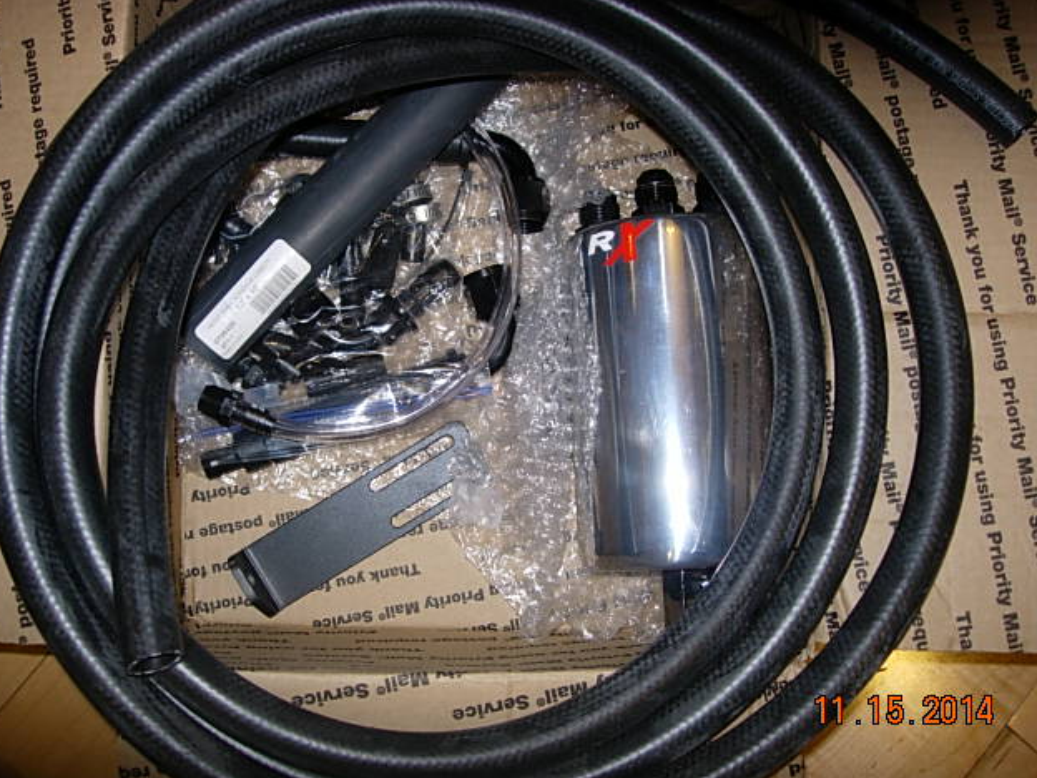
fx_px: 1168
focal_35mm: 39
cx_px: 507
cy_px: 396
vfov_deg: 36.8
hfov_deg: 47.9
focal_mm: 7.8
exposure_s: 1/64
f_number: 2.8
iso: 79
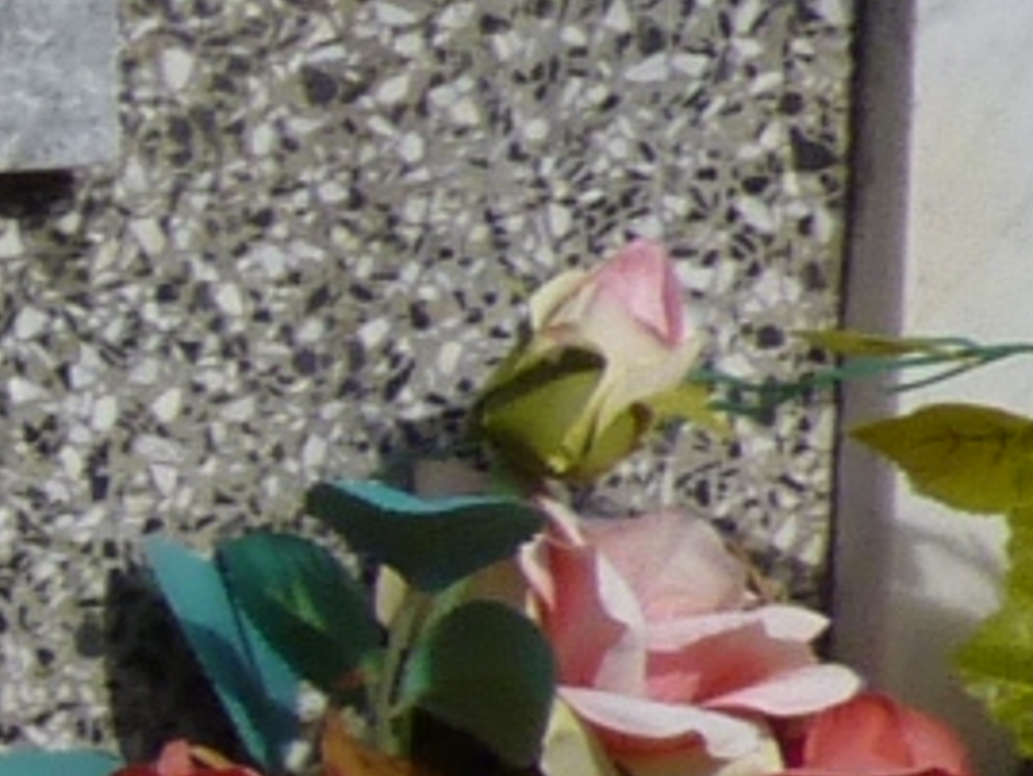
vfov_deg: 7.7
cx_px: -2727
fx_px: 5672
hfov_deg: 7.9
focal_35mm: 190
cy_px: 1233
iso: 80
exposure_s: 1/500
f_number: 5
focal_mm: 4.1
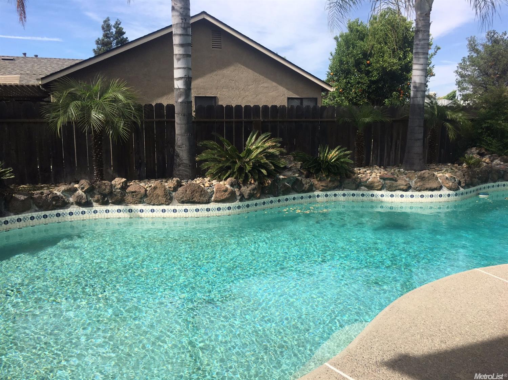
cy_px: 190
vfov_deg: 48.2
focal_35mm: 29
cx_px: 254
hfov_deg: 61.7
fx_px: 425
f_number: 2.2
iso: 25
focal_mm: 4.15
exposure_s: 1/1221
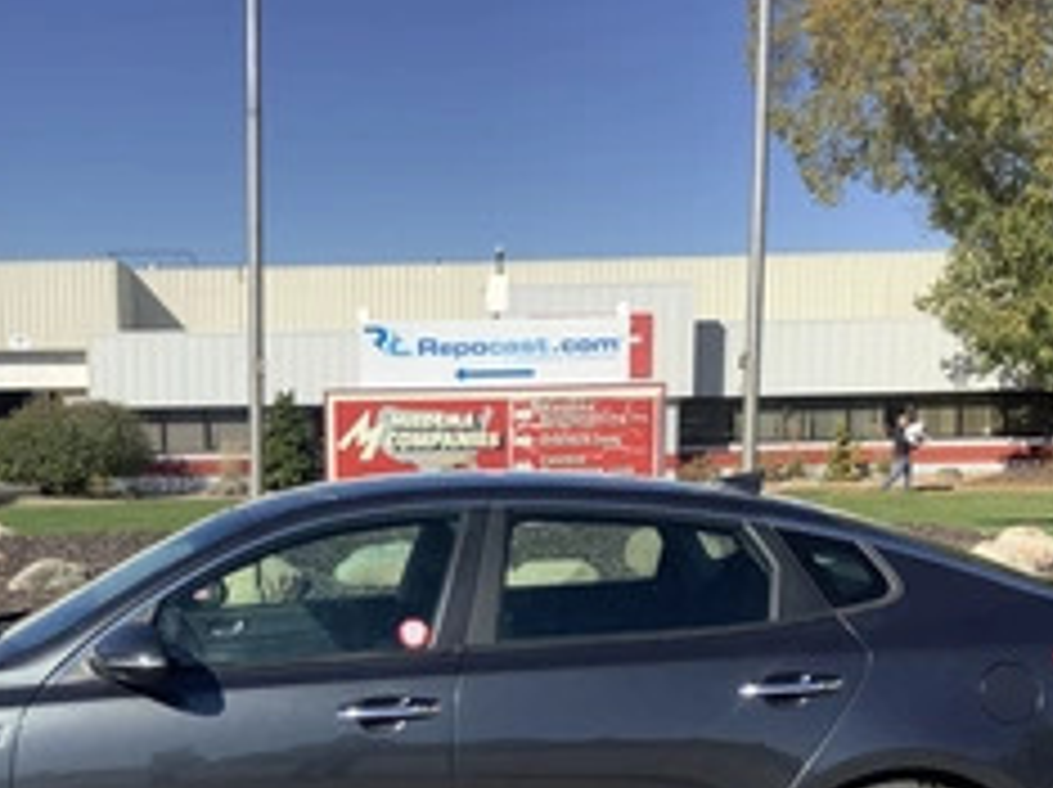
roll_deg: +0.1
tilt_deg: -8.3
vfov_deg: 26.8
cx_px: 369
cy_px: 671
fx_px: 1611
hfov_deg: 35.9
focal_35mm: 53
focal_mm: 3.3
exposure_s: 1/1597
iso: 25
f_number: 2.4
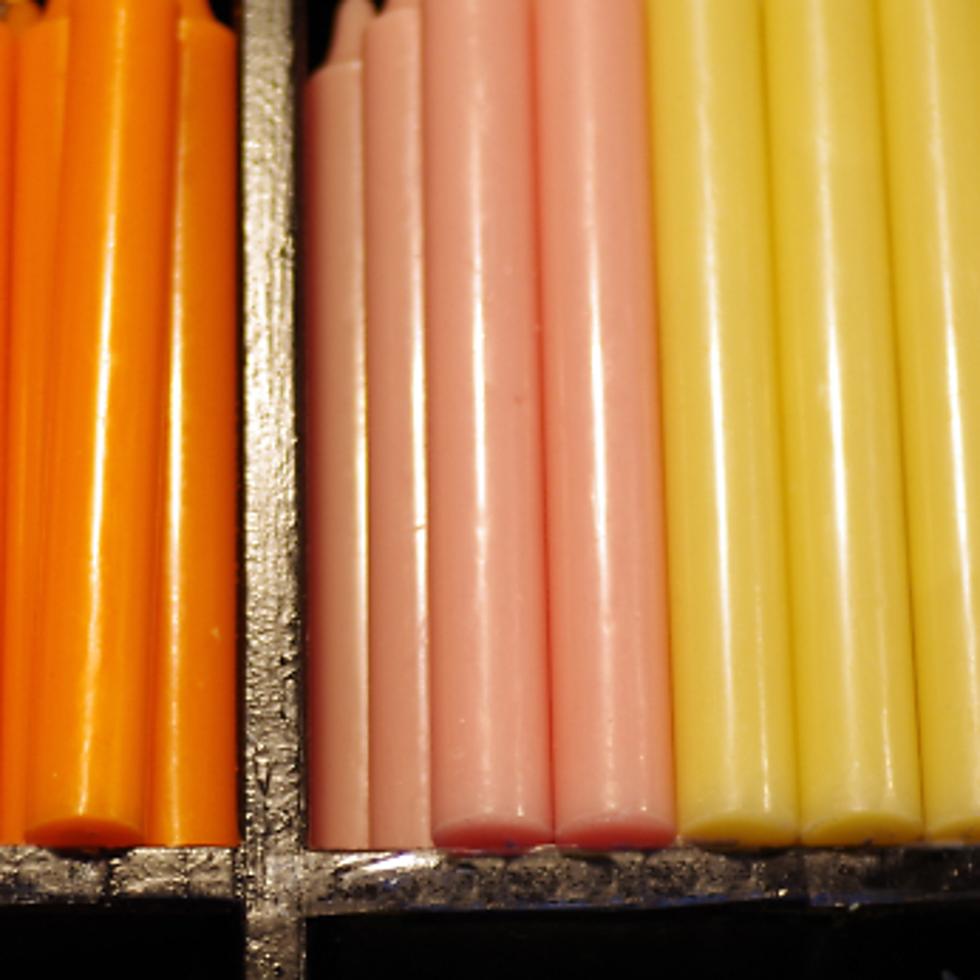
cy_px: 830
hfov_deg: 11.9
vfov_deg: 11.8
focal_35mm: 147
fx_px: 4708
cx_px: 292
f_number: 2.8
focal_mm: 40
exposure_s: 1/125
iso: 200
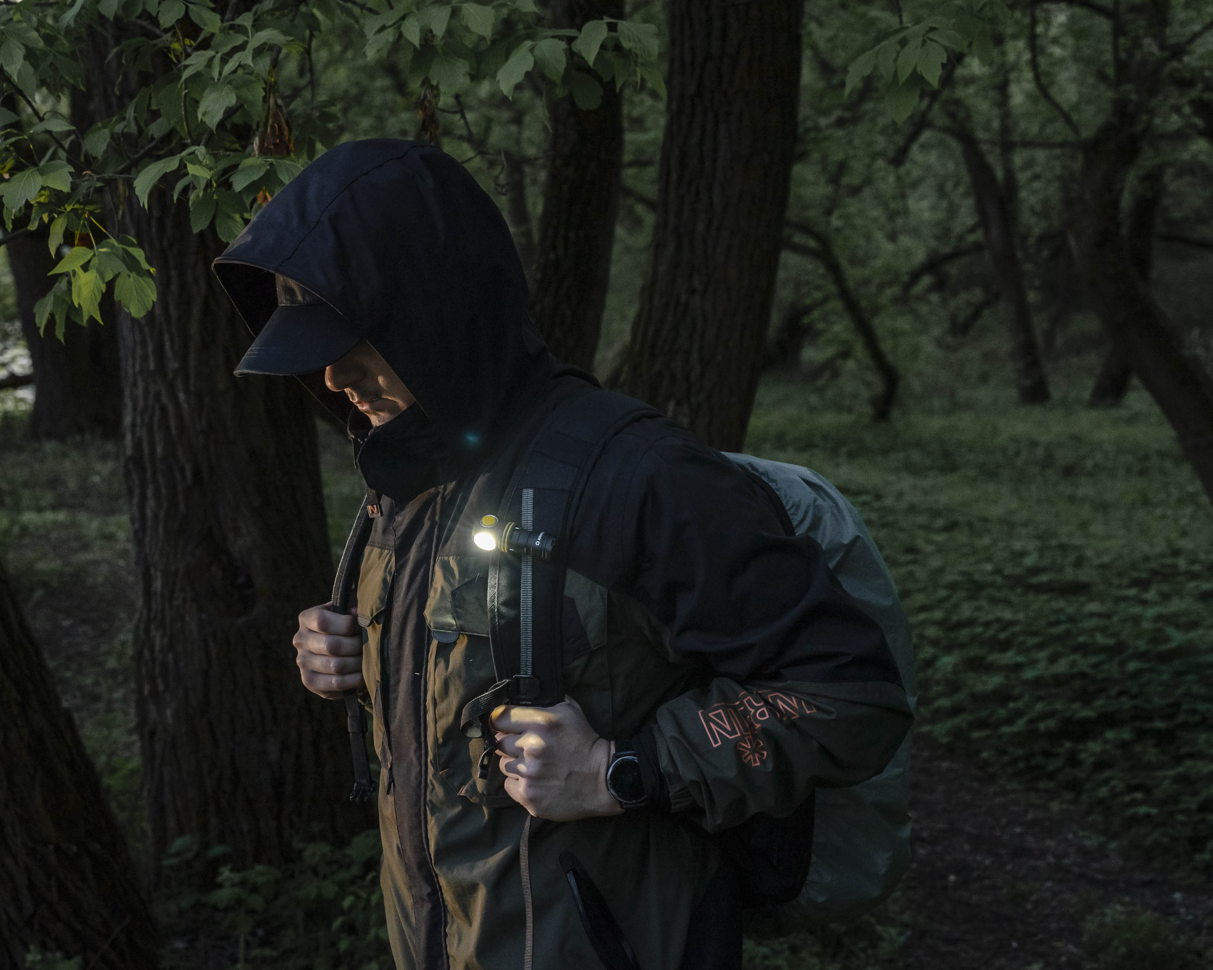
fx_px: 2046
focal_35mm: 57
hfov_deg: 32.9
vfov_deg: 26.7
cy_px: 489
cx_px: 479
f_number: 6.3
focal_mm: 50
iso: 1000
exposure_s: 1/25
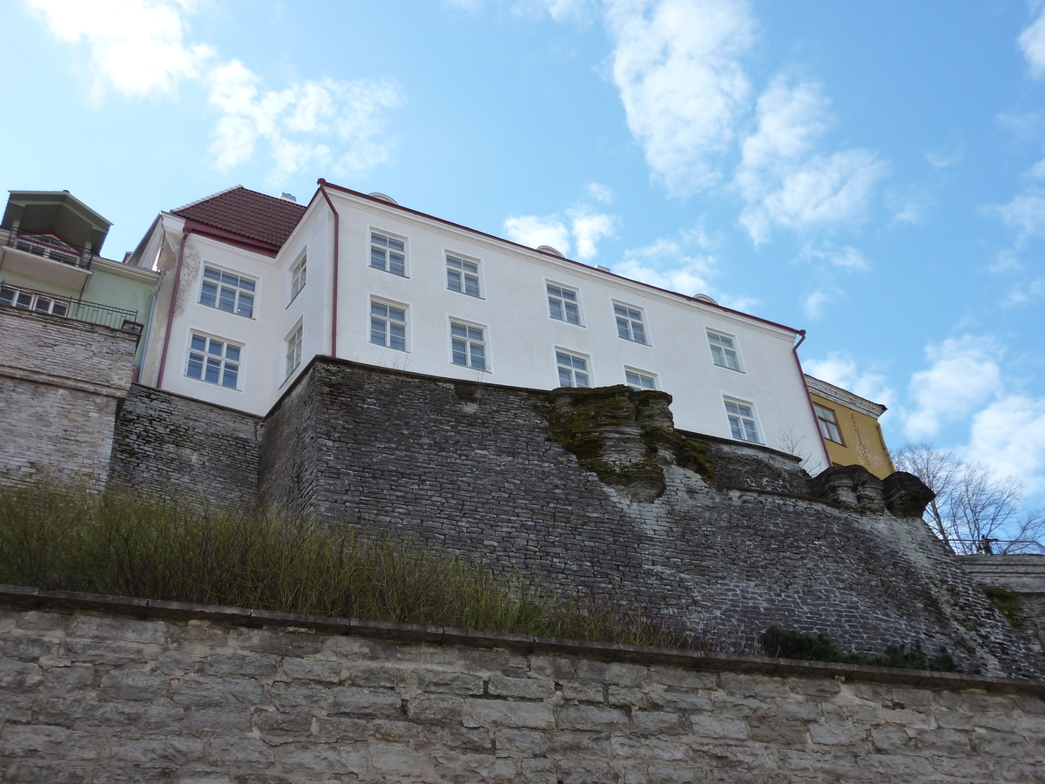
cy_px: 392
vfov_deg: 38.7
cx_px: 522
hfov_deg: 50.1
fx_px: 1117
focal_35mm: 37
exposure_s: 1/400
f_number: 4
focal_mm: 6.1
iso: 125
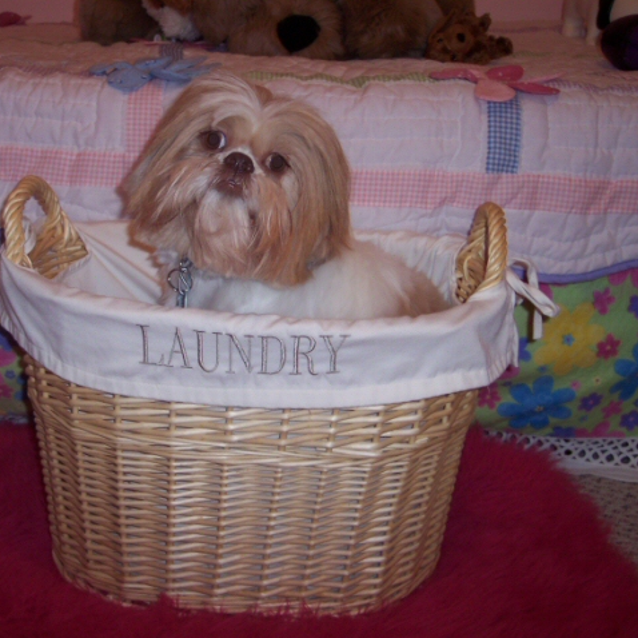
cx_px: 244
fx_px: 938
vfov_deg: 37.6
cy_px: 319
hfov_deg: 37.4
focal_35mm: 45
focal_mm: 8
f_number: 2.8
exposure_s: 1/30
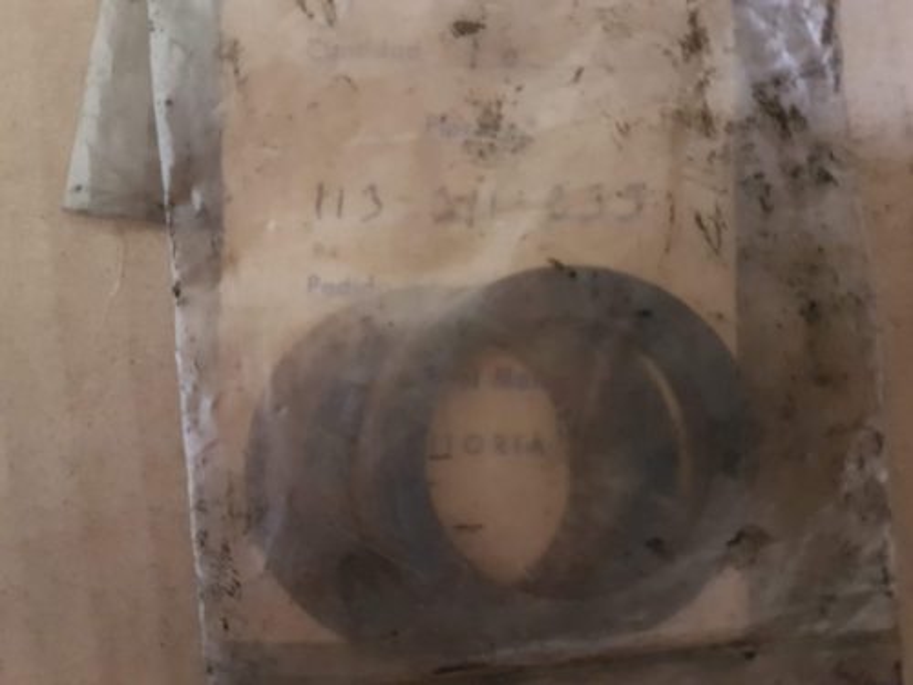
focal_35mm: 26
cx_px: 456
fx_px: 686
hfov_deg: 67.3
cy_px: 342
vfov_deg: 53.1
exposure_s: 1/10
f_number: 1.7
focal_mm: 4.2
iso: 800
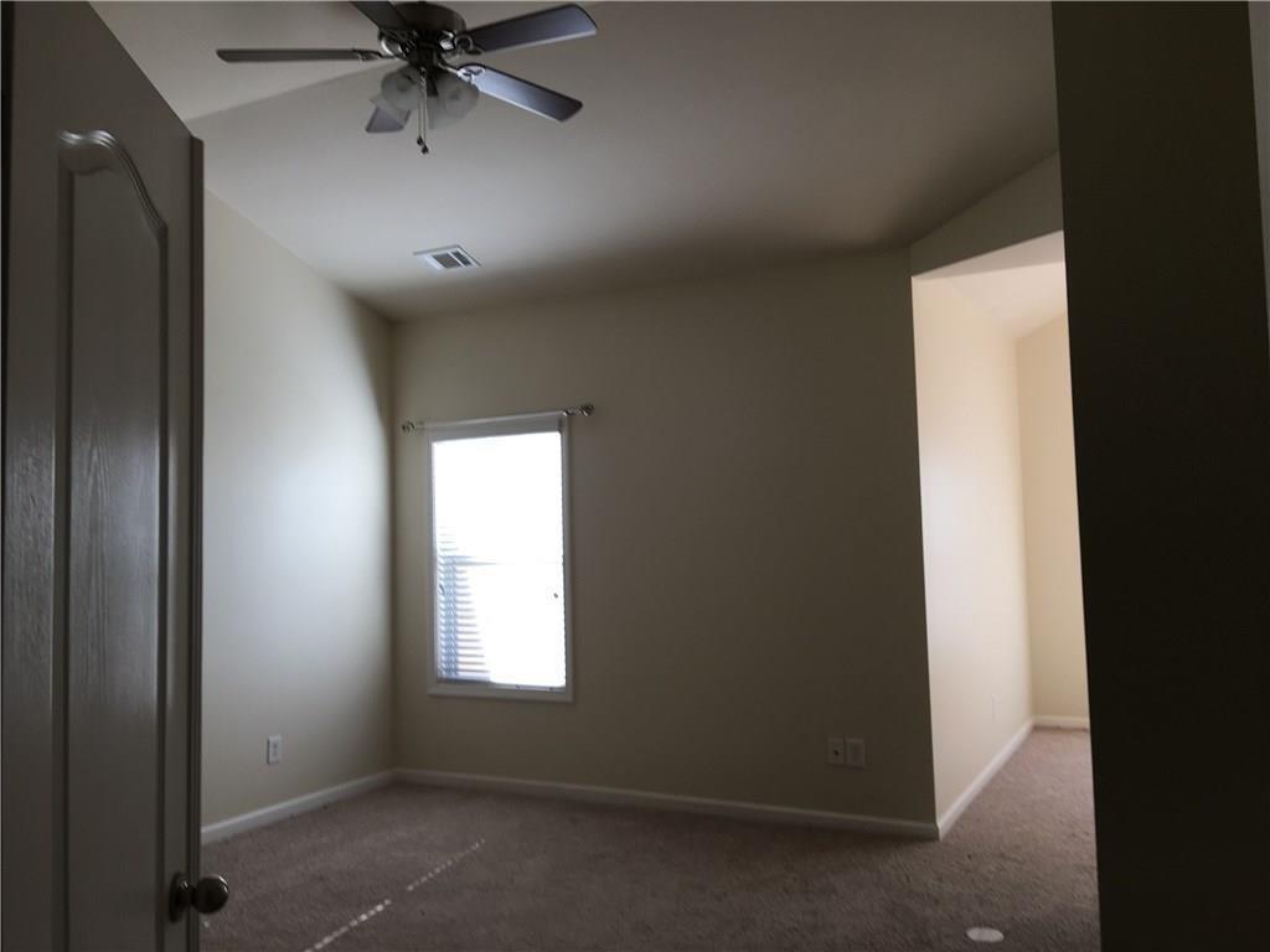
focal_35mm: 29
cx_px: 635
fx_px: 1064
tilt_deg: +5.3
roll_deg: +2.5
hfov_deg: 61.7
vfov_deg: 48.2
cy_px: 476
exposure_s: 1/60
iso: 25
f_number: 2.2
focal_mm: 4.15
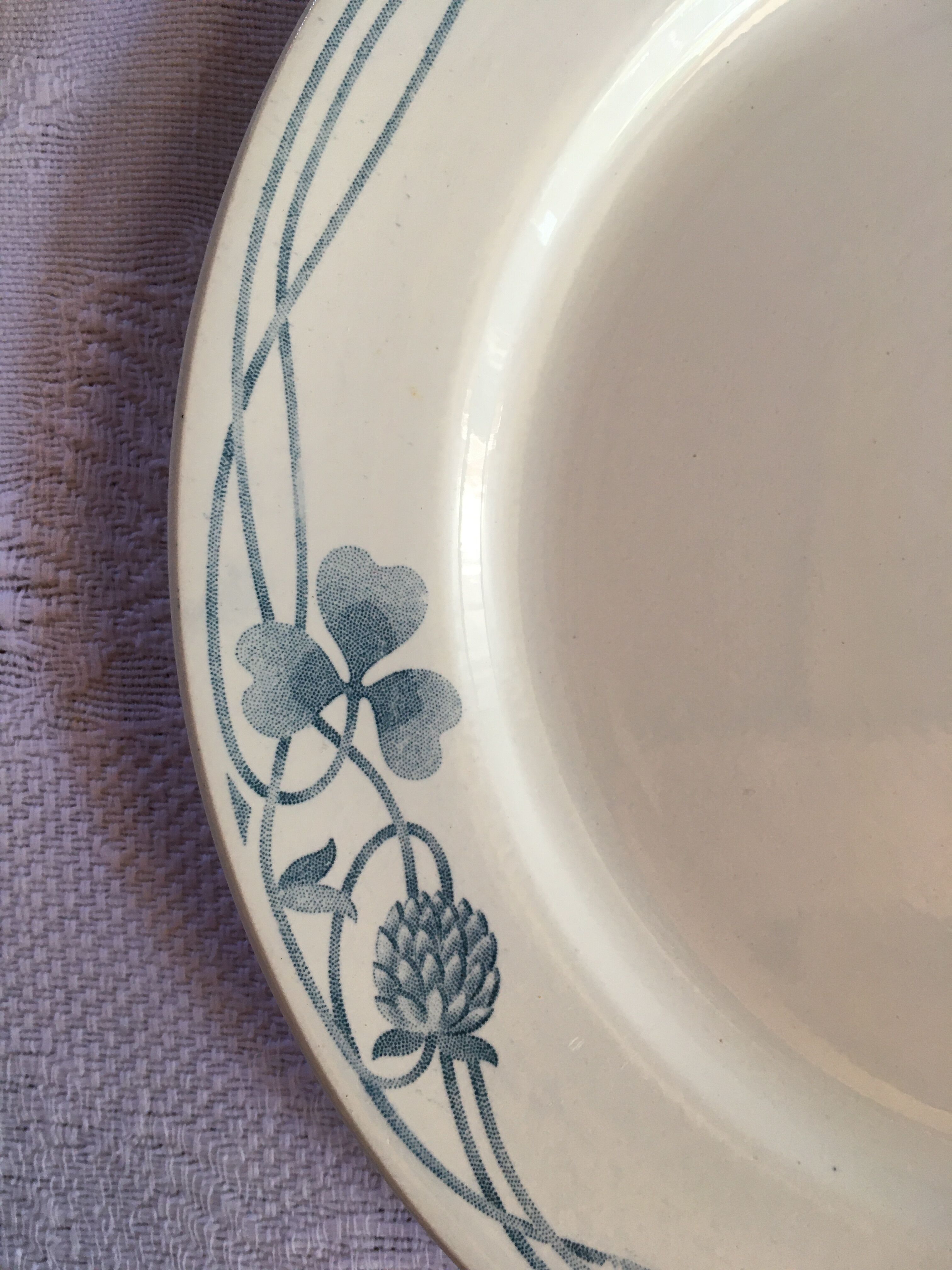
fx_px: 1063
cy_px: 635
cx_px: 476
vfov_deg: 61.7
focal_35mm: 29
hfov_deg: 48.2
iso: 40
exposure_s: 1/33
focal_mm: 4.15
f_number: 2.2
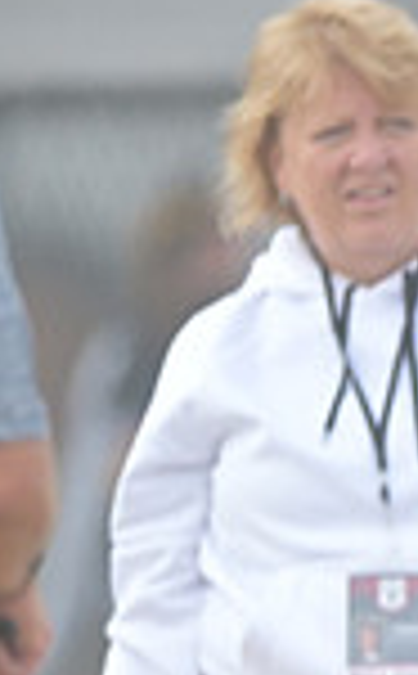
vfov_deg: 1.3
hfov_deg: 0.8
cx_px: 1223
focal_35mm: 1581
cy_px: 664
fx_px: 28984
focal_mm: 400
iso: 500
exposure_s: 1/2000
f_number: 3.2
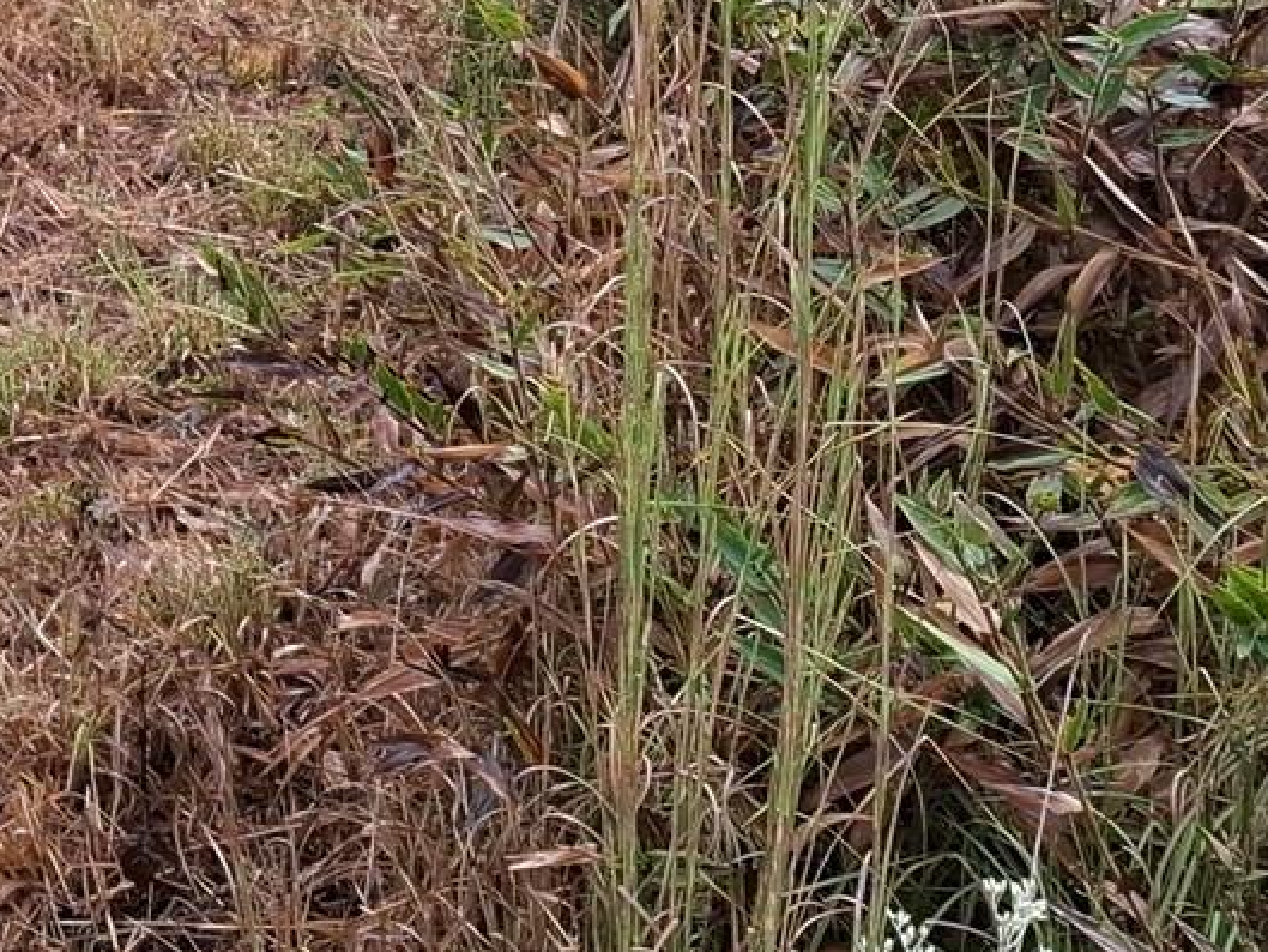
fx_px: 3261
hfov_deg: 20.3
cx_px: -324
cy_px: -324
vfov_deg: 15.7
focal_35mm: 89
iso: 50
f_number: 1.8
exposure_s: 1/274
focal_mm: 5.54
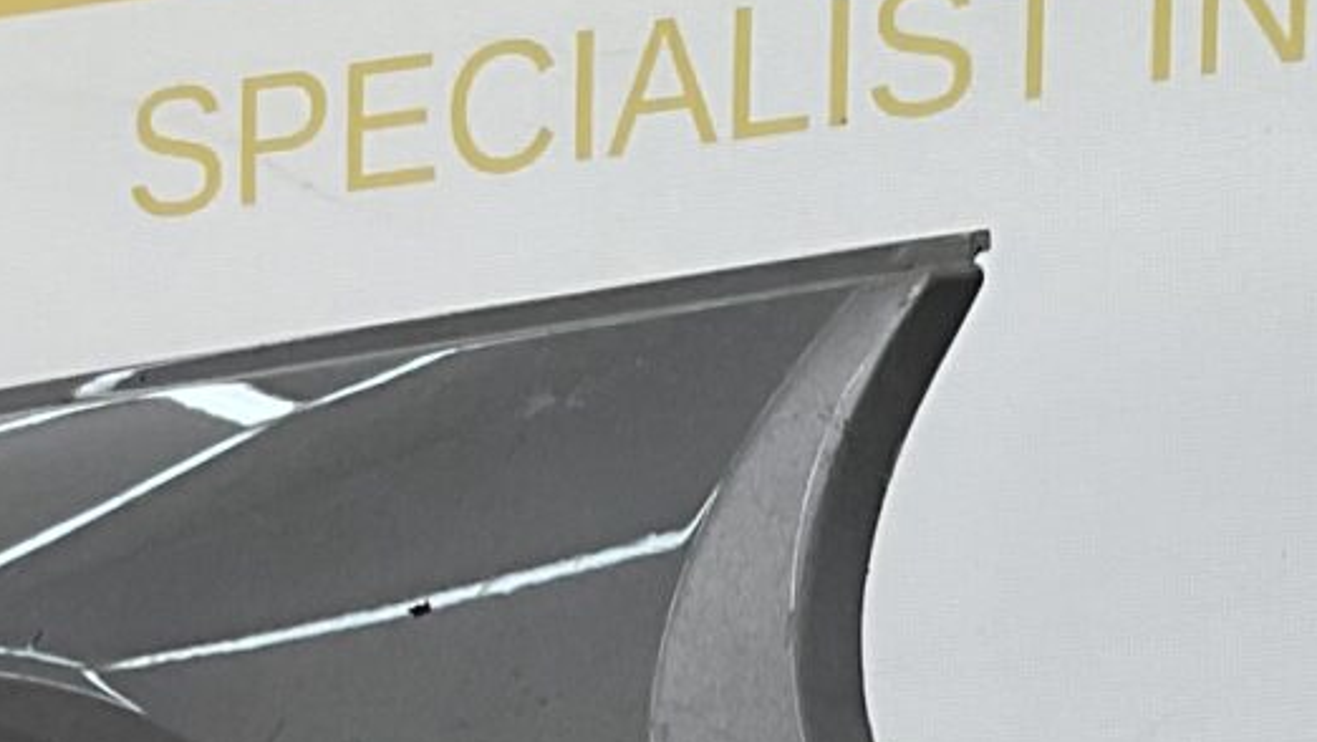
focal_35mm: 155
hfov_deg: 13.9
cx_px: 838
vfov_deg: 7.1
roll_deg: +2.3
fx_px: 5415
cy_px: 2150
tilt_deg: -14.3
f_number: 1.8
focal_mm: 3
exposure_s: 1/240
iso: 16
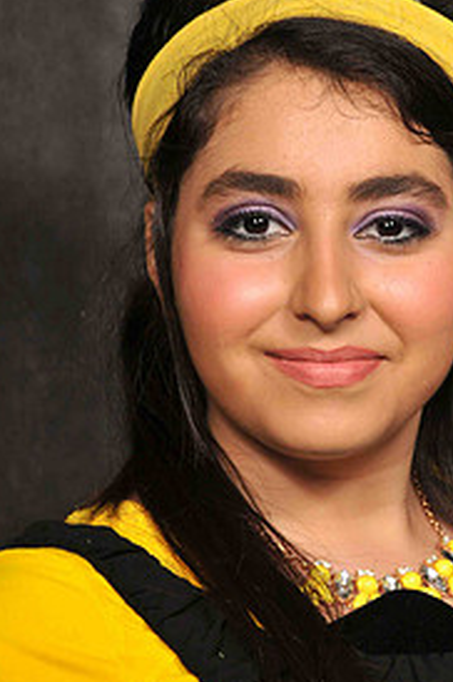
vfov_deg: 8.0
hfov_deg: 5.3
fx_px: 4897
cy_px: 284
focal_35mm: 259
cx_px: 337
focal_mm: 105
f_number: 5.6
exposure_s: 1/125
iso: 200
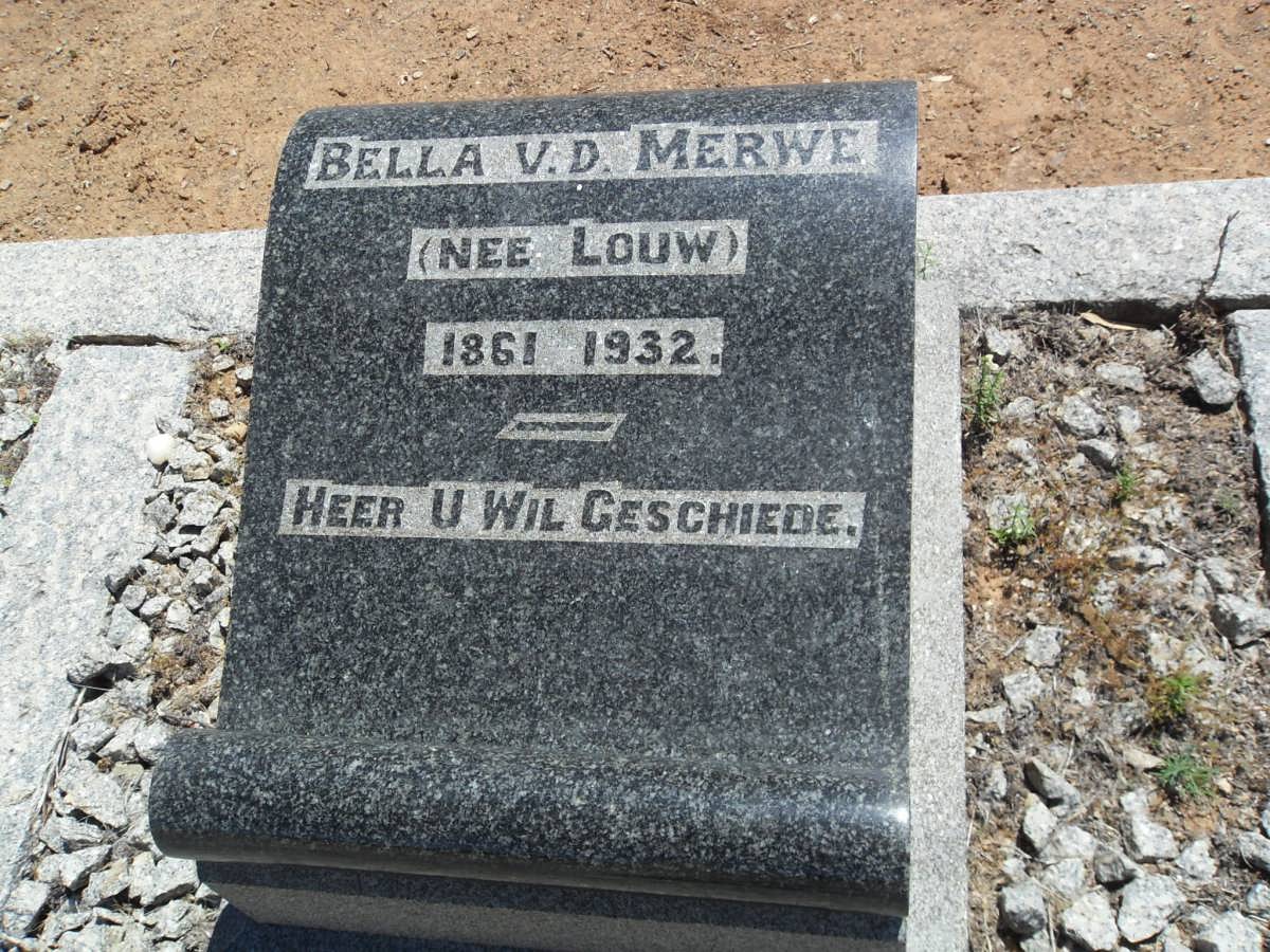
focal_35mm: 35
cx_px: 635
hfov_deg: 52.6
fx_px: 1284
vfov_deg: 40.7
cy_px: 476
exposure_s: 1/180
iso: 80
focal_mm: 6.3
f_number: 8.2
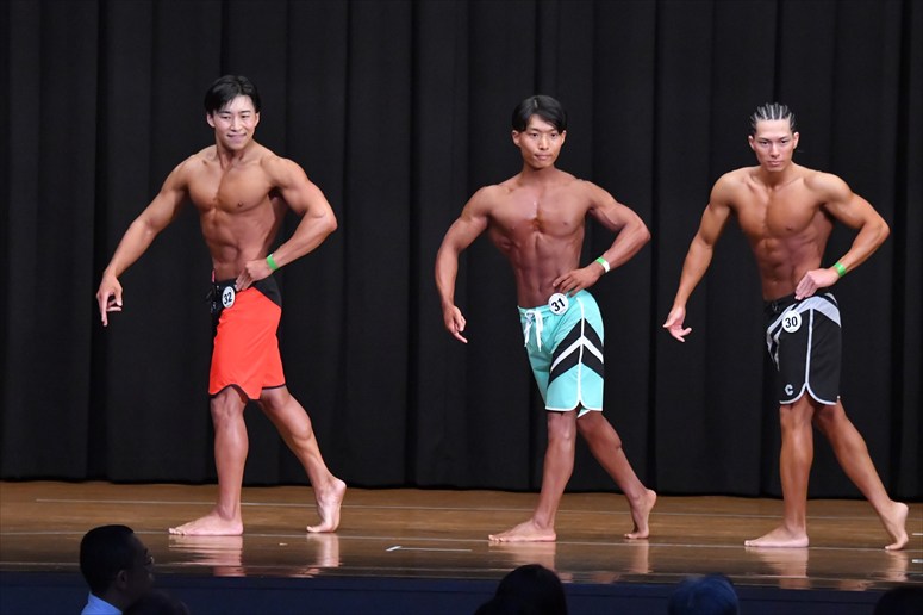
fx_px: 5177
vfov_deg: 6.8
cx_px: 462
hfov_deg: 10.2
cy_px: 308
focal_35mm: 202
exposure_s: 1/400
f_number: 5.6
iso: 8000
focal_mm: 135
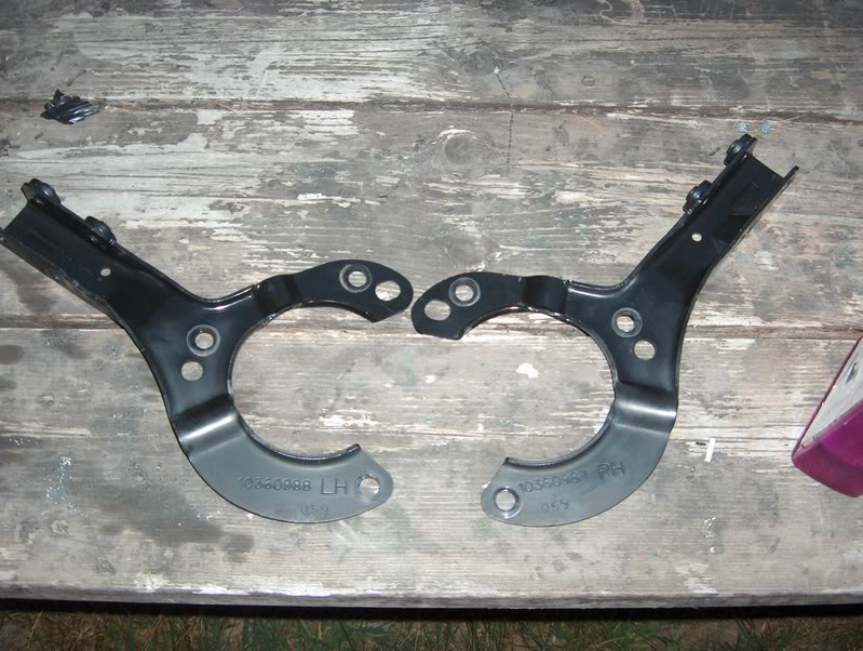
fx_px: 974
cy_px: 326
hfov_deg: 47.8
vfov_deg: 36.9
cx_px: 432
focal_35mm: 39
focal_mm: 8
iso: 100
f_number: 2.8
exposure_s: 1/60
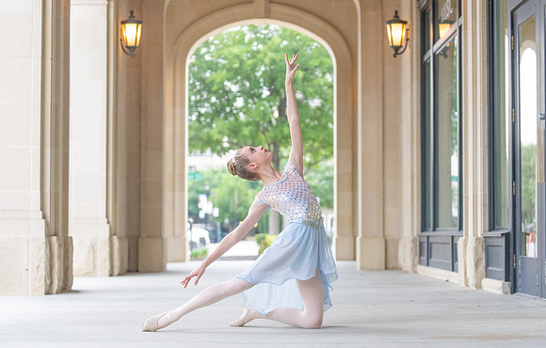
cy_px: 185
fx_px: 1145
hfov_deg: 26.8
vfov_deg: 17.3
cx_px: 282
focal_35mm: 76
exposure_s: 1/320
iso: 800
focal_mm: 70
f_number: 2.8
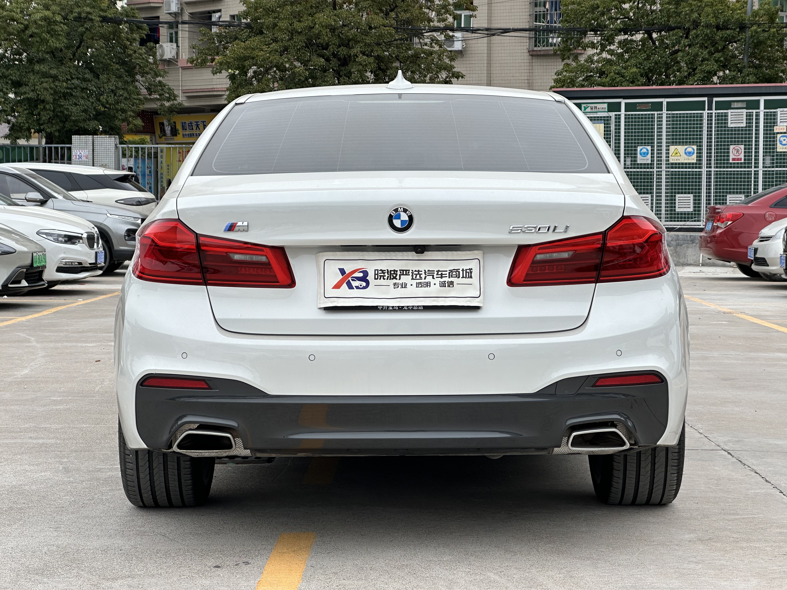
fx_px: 1751
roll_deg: +0.2
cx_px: 394
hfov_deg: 25.3
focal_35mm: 77
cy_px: 295
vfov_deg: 19.1
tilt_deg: -2.1
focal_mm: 9
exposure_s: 1/359
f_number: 2.8
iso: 32
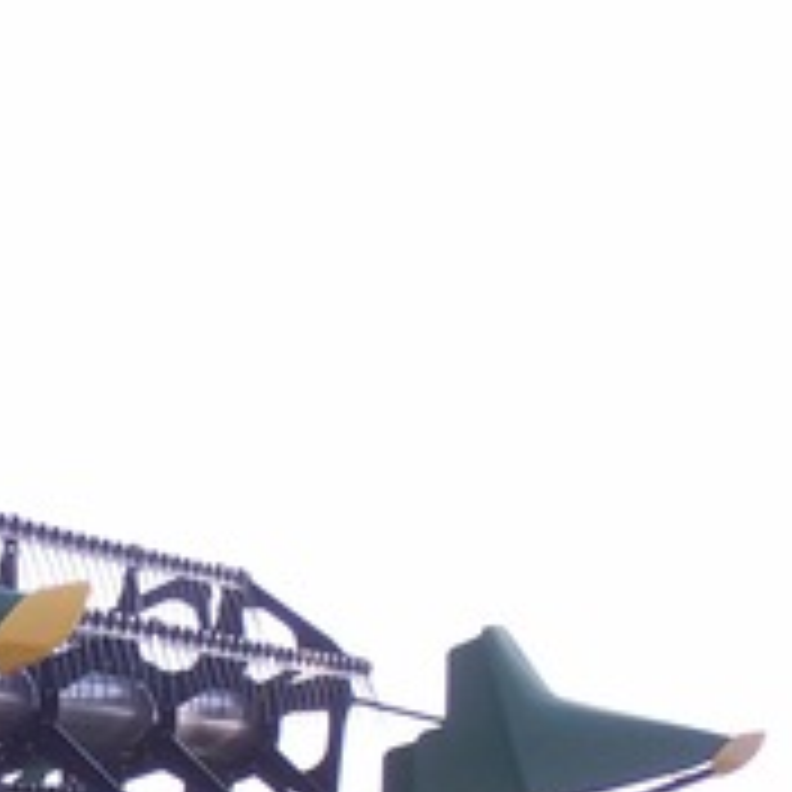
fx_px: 4944
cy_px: 801
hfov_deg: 9.0
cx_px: -338
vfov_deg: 9.1
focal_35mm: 191
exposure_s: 1/250
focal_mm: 12.5
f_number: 4.4
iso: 80
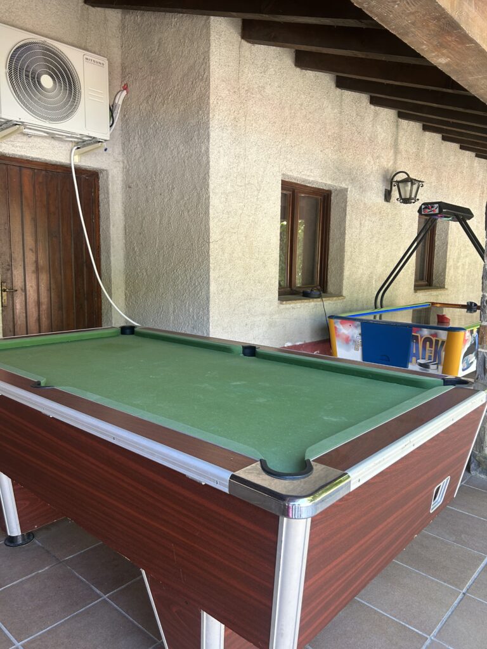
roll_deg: -0.6
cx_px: 244
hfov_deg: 53.1
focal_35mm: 26
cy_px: 324
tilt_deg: -7.6
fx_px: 488
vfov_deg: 67.3
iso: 64
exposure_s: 1/121
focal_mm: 5.7
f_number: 1.5
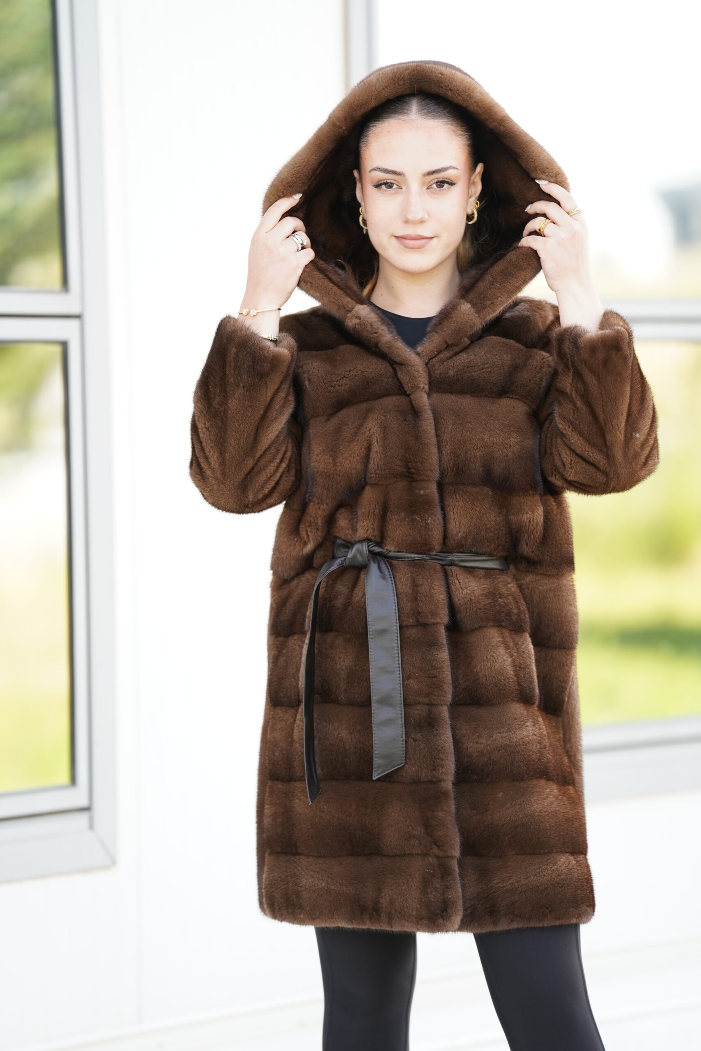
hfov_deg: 6.9
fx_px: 5840
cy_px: 526
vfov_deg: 10.3
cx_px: 350
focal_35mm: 200
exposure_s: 1/250
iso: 250
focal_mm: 200
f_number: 2.8
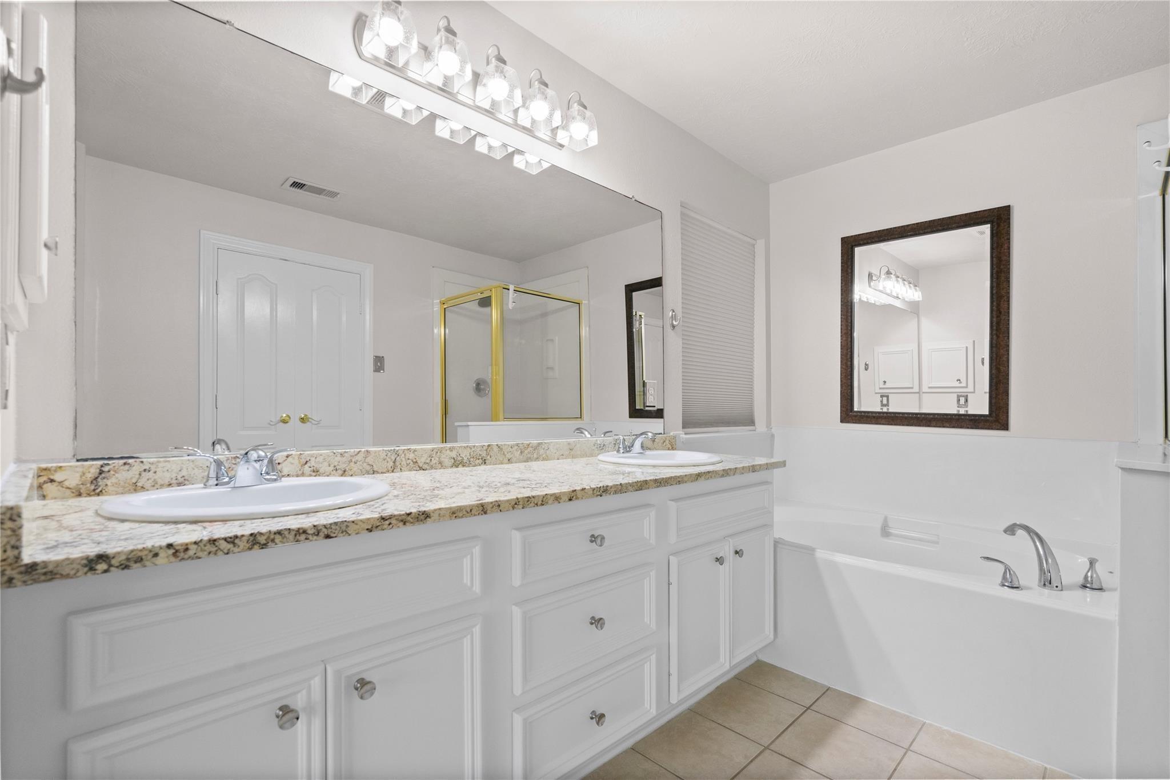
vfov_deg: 73.7
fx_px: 520
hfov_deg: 96.7
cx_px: 585
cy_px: 390
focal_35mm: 16
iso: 1000
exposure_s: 1/25
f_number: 7.1
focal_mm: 16
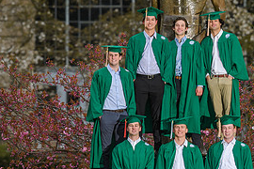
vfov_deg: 1.3
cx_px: 229
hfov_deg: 2.0
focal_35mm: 1028
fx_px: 7253
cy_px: 90
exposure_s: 1/200
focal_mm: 300
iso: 250
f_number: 5
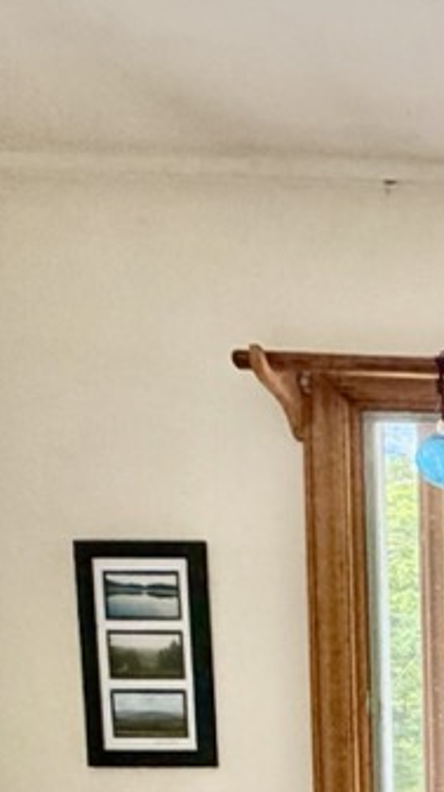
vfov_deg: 32.2
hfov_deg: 13.7
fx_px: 1217
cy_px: 848
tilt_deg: -3.1
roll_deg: -1.0
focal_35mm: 58
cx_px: 1111
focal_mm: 2.22
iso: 250
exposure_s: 1/121
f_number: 2.2
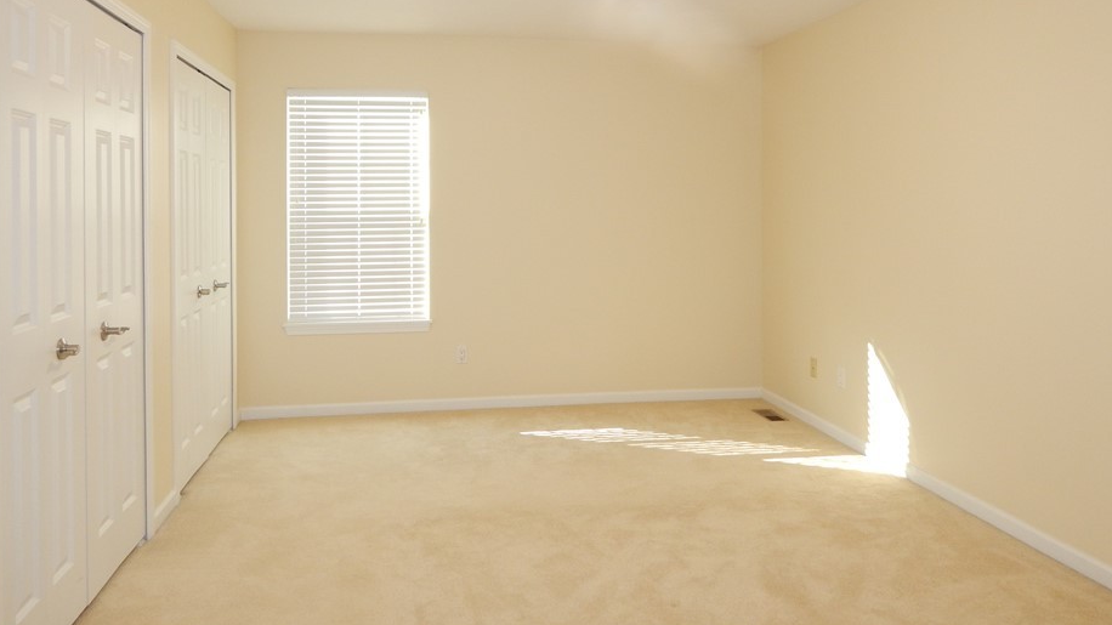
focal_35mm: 28
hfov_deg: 67.9
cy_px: 209
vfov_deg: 41.0
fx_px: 826
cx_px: 531
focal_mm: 4
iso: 200
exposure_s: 1/30
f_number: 3
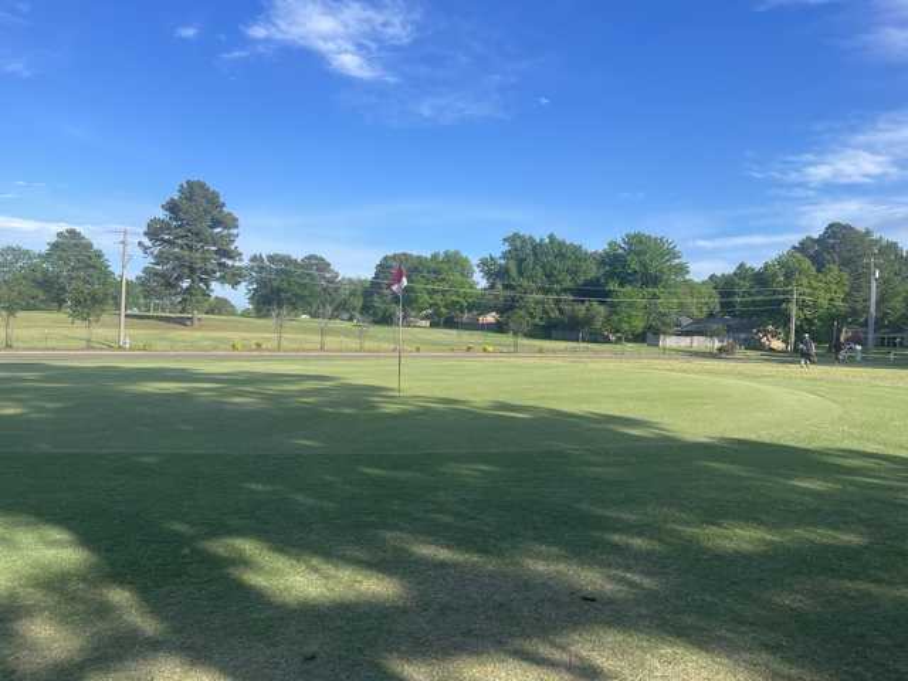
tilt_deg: -0.8
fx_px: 682
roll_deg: -0.7
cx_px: 454
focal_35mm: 26
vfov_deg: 53.1
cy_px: 340
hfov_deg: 67.3
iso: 32
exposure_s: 1/2433
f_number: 1.6
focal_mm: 5.1
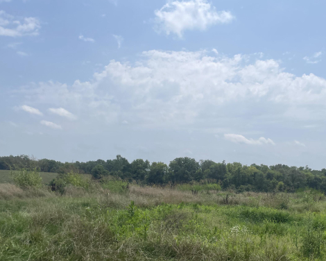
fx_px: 347
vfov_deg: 41.0
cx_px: 197
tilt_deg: +2.5
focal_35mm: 36
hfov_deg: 49.9
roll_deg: +1.4
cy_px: 158
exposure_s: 1/7813
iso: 32
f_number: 1.6
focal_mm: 4.2
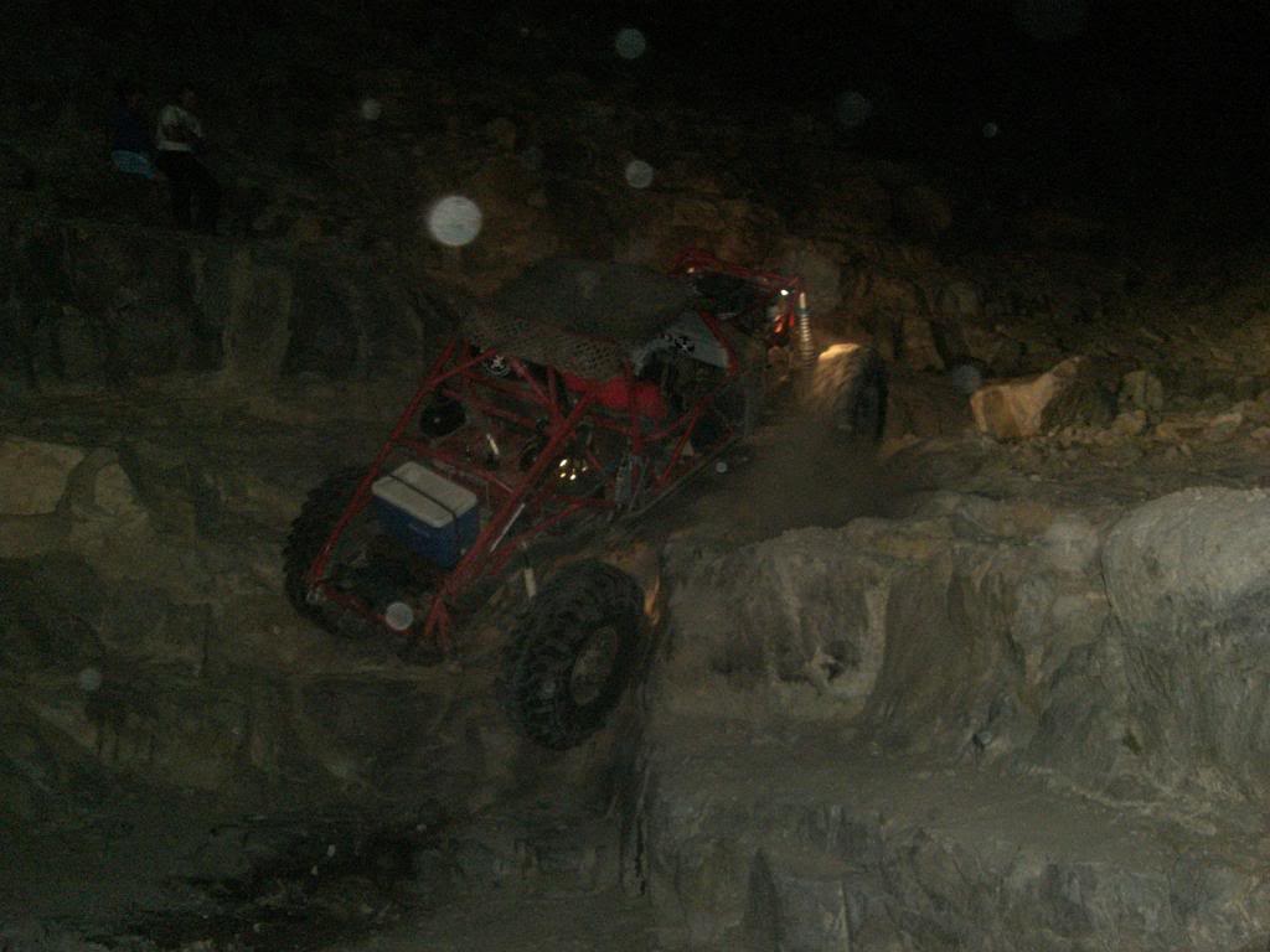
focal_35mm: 38
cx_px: 635
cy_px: 476
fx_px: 1394
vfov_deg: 37.7
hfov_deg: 49.0
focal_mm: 6.2
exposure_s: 1/60
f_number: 2.7
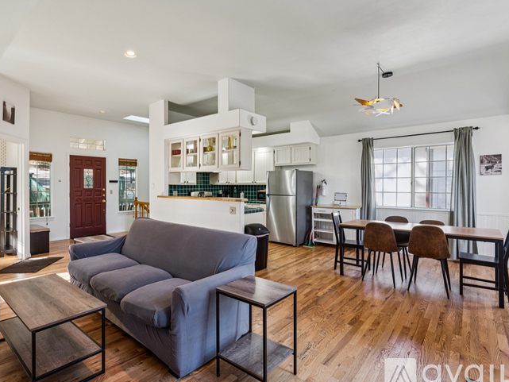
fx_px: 276
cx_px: 215
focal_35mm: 19
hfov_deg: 84.7
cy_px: 191
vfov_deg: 69.3
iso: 100
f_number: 13
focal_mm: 16.7
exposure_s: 1/1.67
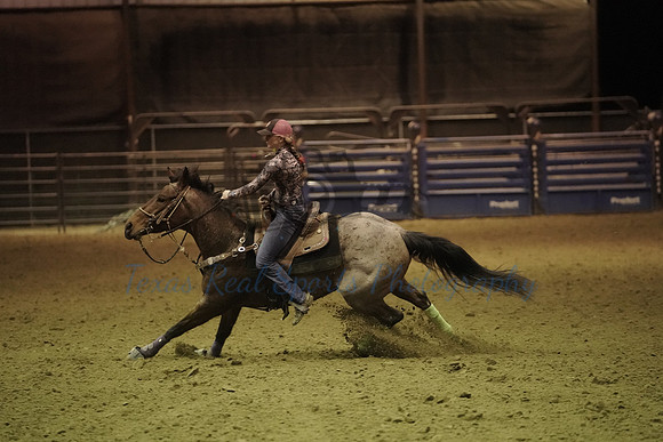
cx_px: 332
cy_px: 221
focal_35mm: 158
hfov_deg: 13.0
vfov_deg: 8.7
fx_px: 2910
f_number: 2.8
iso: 16000
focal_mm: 158
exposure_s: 1/640
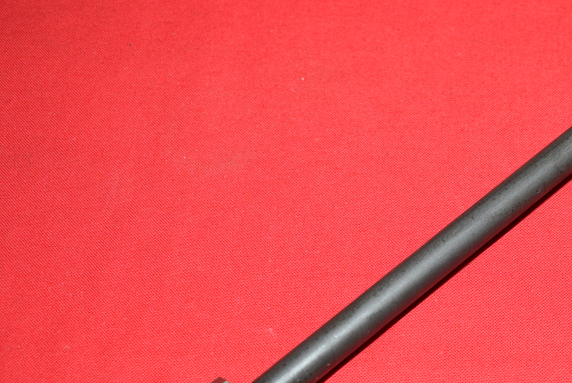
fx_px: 1081
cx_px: 479
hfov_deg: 28.8
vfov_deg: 20.0
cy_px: 251
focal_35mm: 68
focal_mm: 22
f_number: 5
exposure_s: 1/200
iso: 400
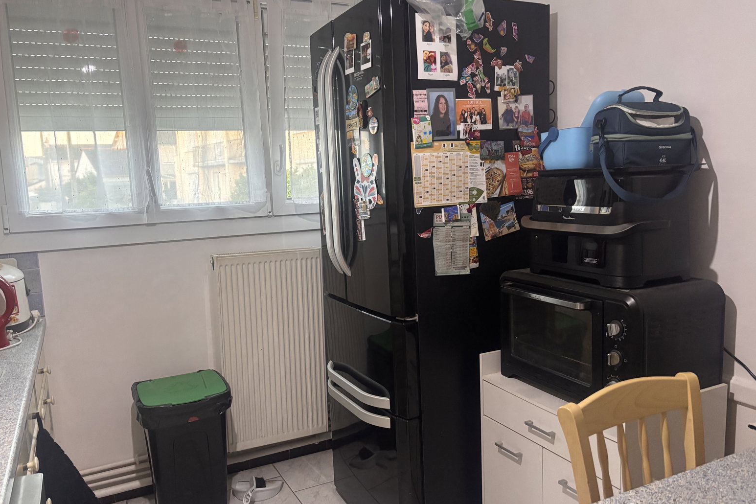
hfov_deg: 65.5
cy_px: 253
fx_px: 588
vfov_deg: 46.4
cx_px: 366
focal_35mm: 28
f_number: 1.6
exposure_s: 1/50
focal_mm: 5.96
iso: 400
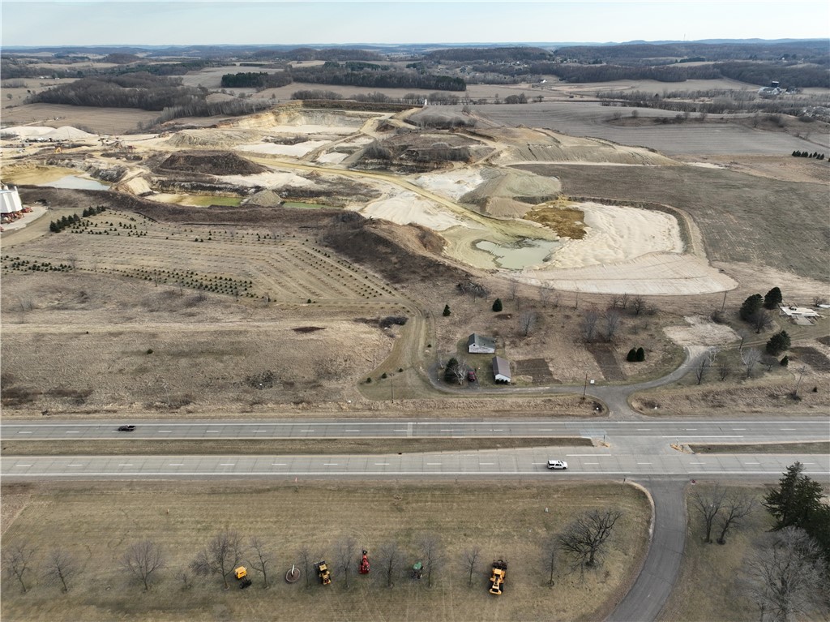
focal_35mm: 24
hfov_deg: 71.6
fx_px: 575
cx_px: 415
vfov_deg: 56.8
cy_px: 311
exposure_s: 1/800
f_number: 2.8
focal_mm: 12.29
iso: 130
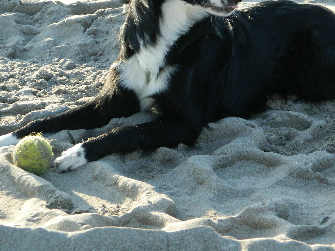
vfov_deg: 12.7
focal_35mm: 116
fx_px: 1123
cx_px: 189
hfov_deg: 17.0
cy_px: 48
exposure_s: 1/400
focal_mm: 12.6
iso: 200
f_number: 4
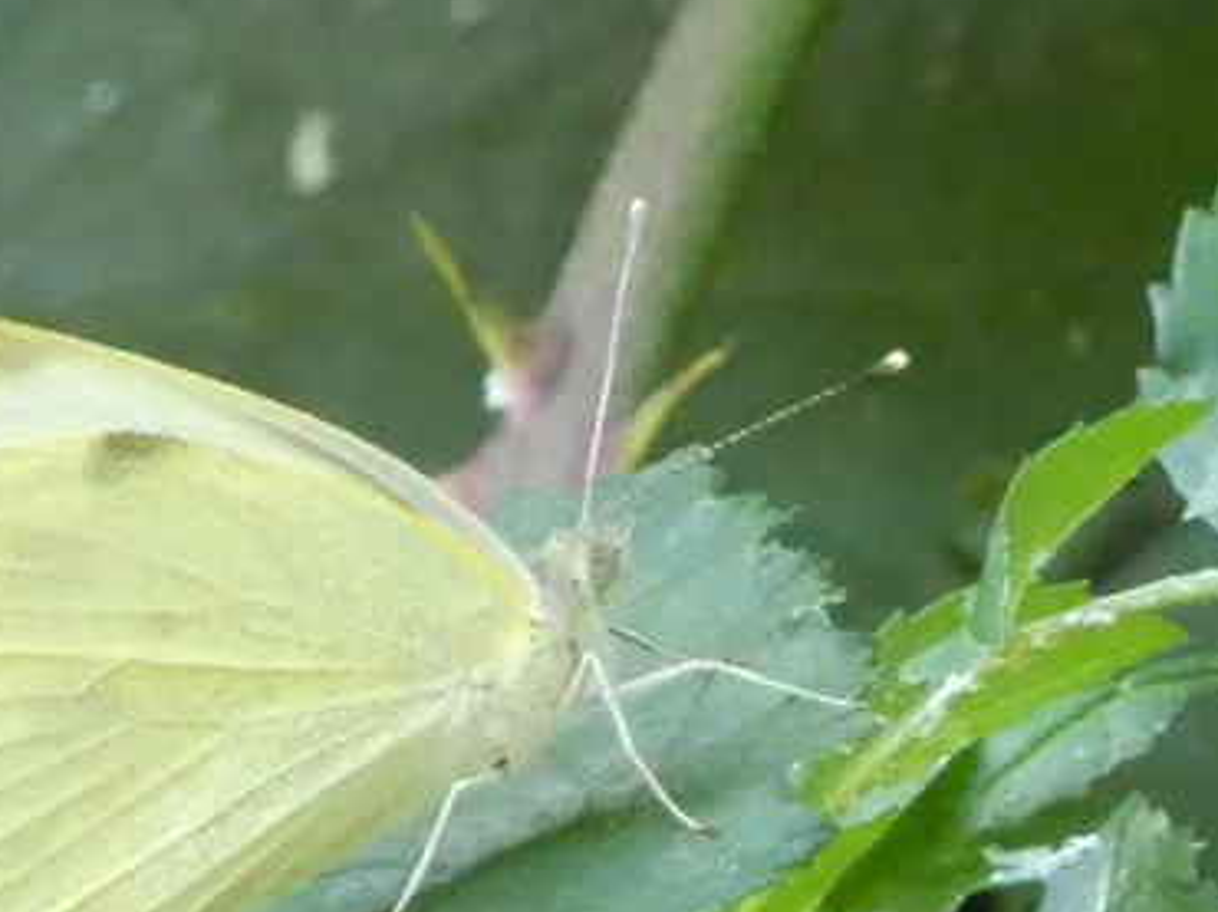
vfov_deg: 2.2
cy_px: 606
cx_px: 346
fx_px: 23384
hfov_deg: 3.0
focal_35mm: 665
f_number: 5.6
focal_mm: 68.8
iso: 1600
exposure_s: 1/80
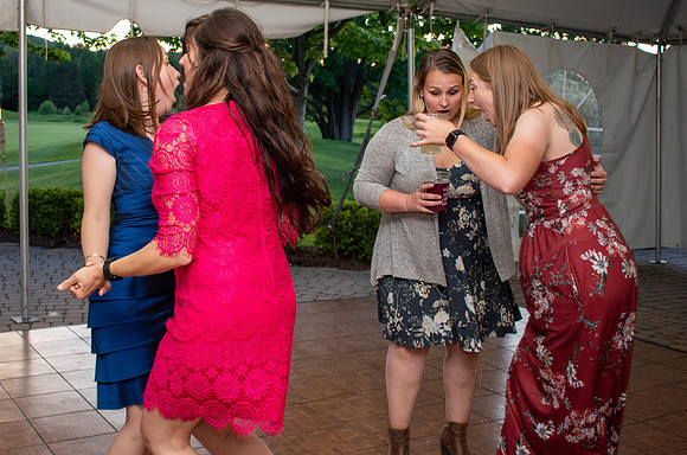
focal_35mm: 45
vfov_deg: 29.9
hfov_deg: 43.9
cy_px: 183
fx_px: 849
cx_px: 279
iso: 800
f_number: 4.5
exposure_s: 1/80
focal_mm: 25
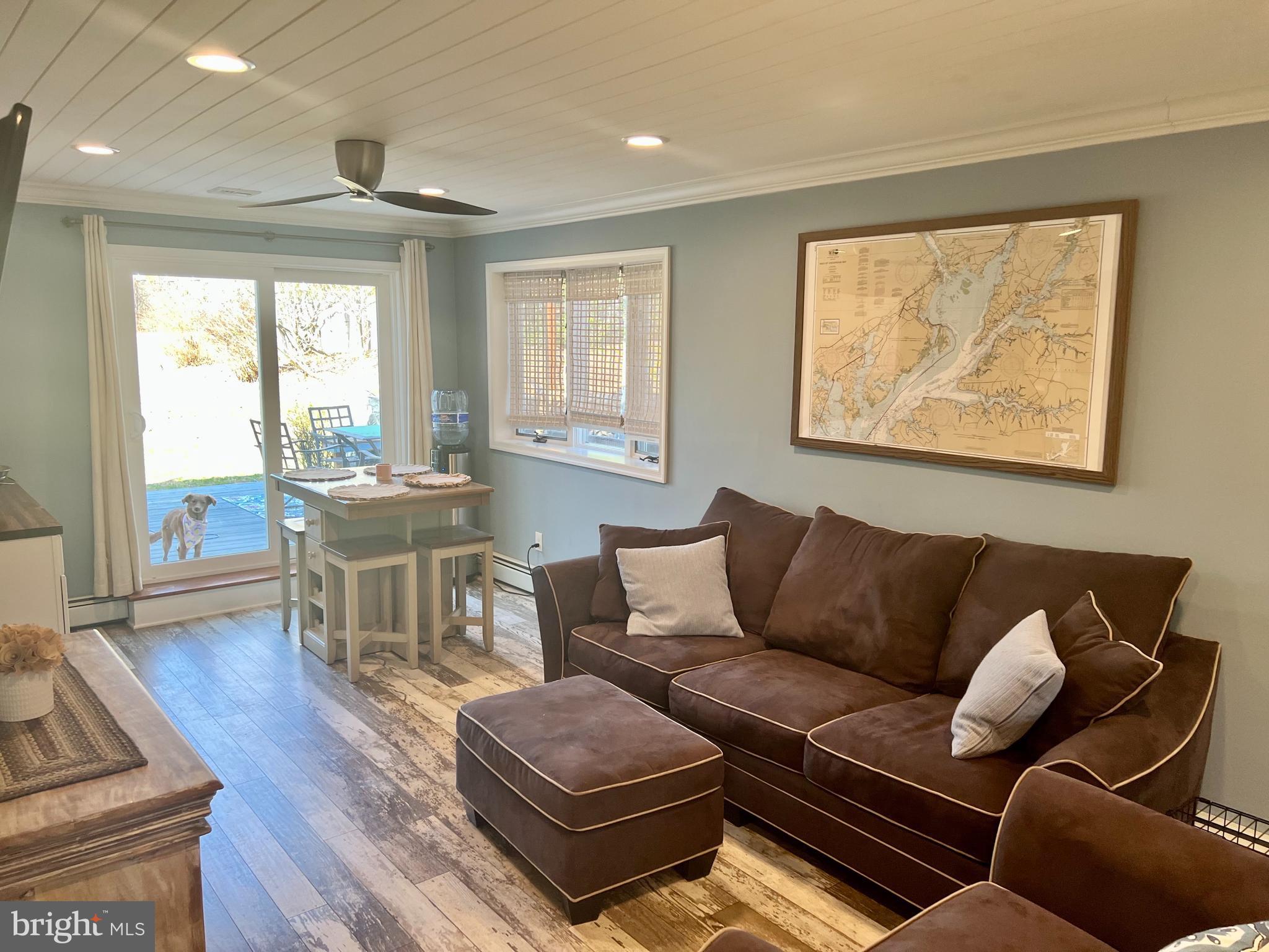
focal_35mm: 26
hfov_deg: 67.3
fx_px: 953
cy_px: 476
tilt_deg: -8.7
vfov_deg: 53.1
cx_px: 634
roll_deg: -1.0
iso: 100
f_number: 1.5
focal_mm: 5.7
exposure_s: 1/120
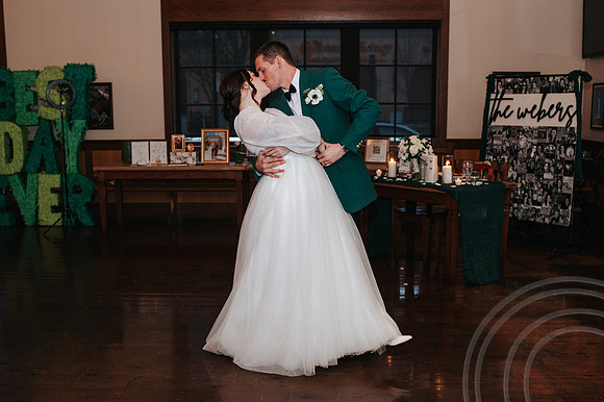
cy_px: 235
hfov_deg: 46.0
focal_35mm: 42
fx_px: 711
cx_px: 302
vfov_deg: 31.5
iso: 800
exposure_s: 1/200
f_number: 3.2
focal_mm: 35
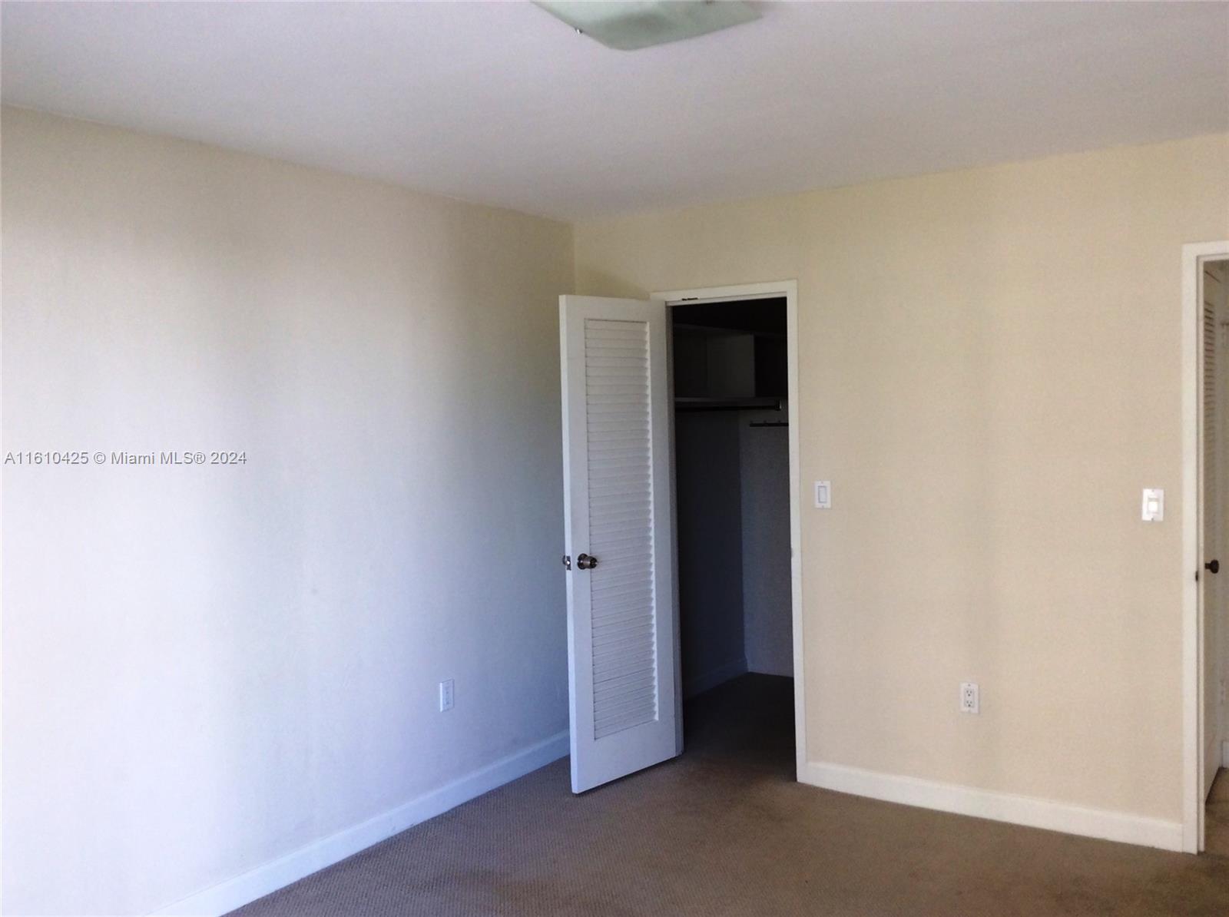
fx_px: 1134
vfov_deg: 44.0
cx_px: 614
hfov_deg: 56.9
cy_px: 458
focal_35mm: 32
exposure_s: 1/30
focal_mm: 3.3
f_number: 2.4
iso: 32
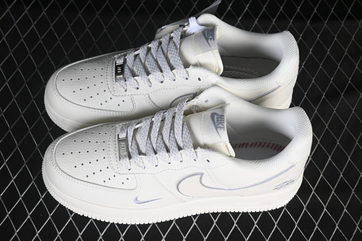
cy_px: 120
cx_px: 181
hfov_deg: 27.0
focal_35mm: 75
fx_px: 754
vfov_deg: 18.2
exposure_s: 1/80
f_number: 7.1
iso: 160
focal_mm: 50
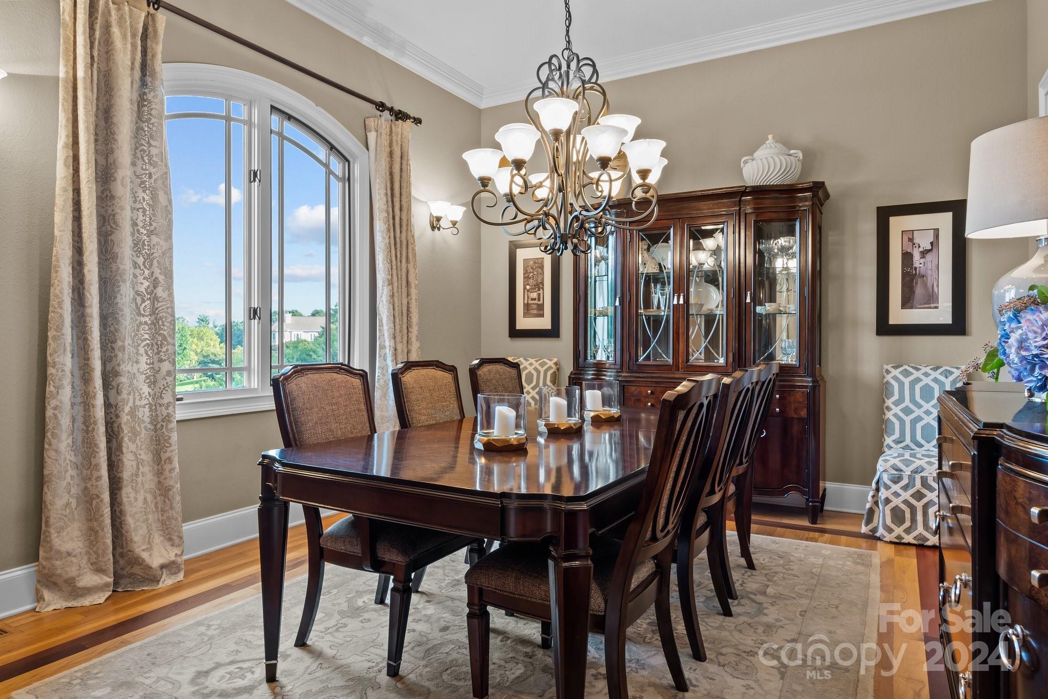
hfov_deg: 81.2
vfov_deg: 59.5
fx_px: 611
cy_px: 350
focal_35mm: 21
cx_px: 524
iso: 100
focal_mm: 14
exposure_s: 3.2
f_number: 10
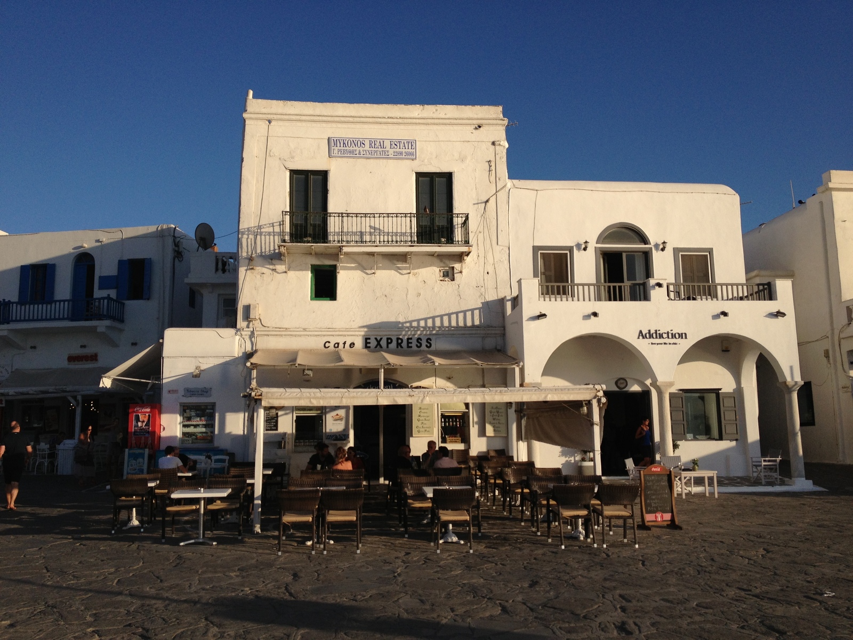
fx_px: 862
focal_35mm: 35
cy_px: 320
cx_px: 426
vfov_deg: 40.7
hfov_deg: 52.6
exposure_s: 1/2304
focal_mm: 4.28
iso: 50
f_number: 2.4
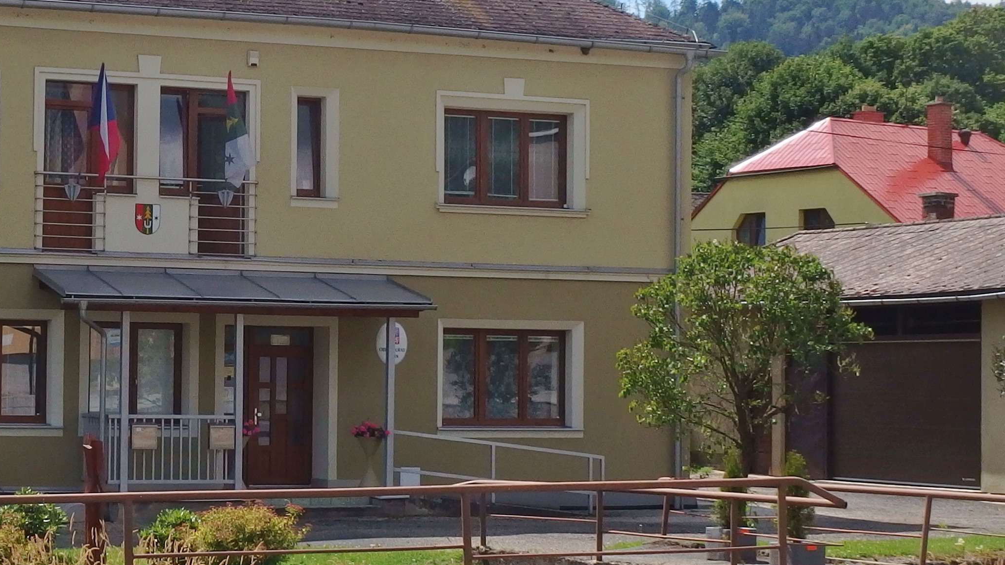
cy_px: 235
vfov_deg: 12.5
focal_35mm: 97
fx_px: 2585
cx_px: 214
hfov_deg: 21.7
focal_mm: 8.3
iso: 100
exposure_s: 1/800
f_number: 5.6
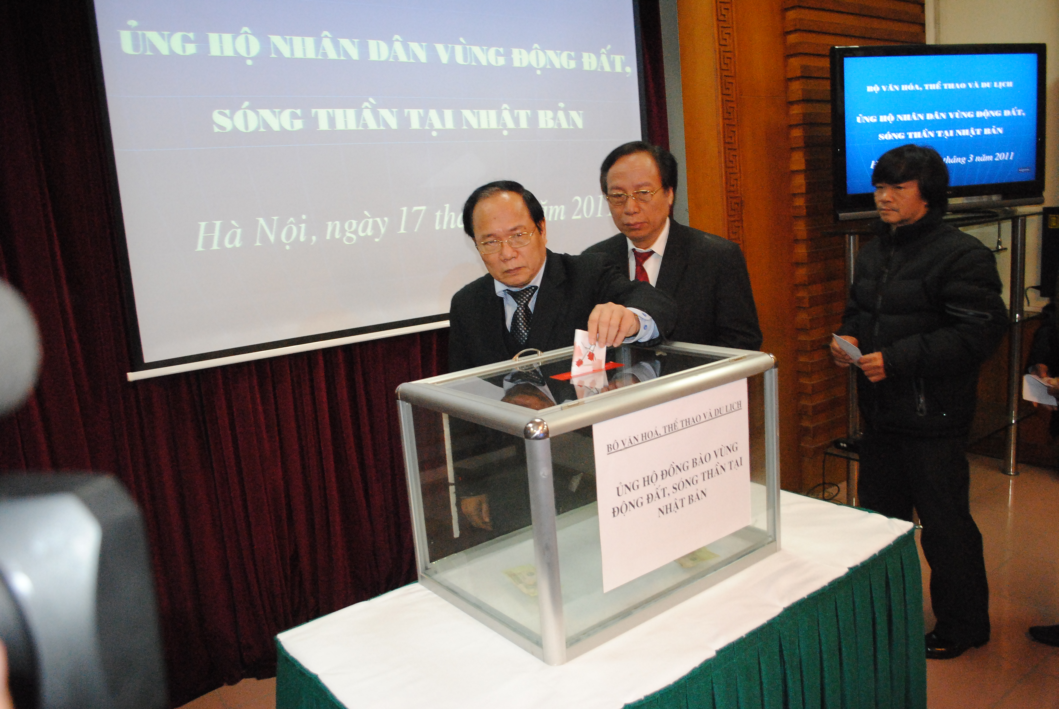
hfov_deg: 67.3
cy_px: 354
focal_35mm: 27
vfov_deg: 48.0
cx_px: 530
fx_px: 795
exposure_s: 1/80
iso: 1600
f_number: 3.5
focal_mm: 18
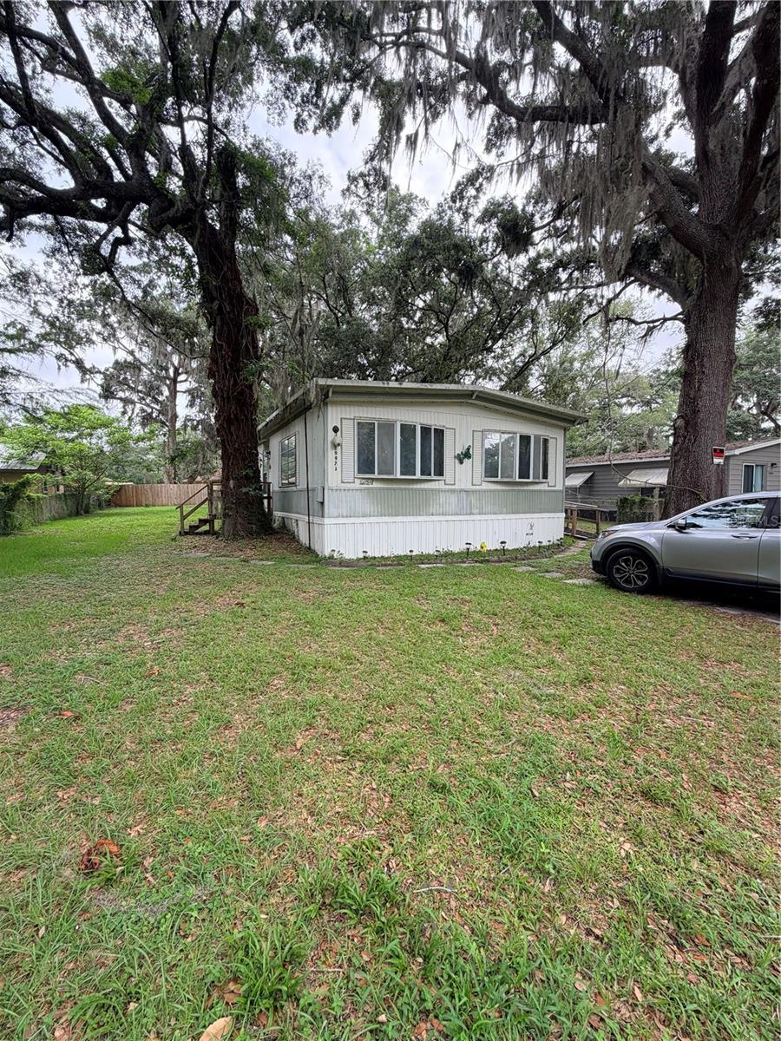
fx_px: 421
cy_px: 520
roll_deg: +0.0
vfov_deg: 102.1
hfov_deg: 85.7
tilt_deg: -3.9
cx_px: 390
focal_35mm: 14
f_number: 2.2
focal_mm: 2.22
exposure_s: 1/224
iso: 40
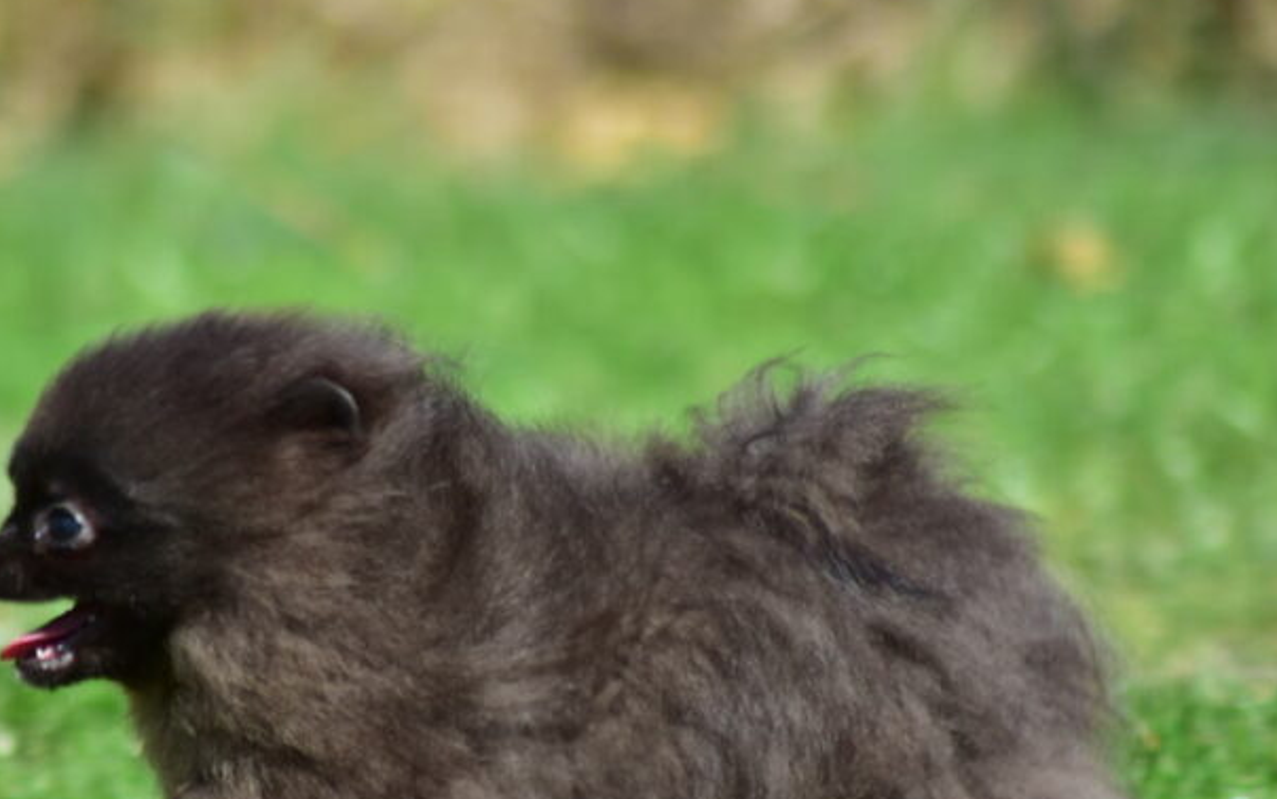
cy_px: 572
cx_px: 518
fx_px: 19845
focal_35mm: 570
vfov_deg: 2.3
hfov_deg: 3.7
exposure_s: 1/640
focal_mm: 220
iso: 100
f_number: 5
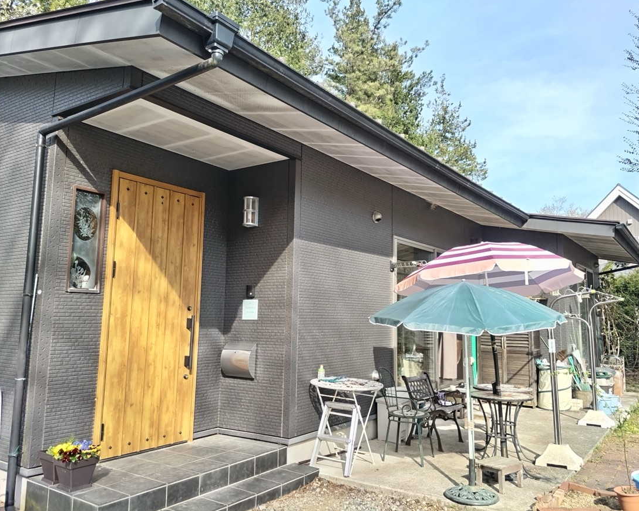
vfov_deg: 51.5
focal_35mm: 28
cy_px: 248
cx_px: 347
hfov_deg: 62.1
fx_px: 529
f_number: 1.79
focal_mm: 4.8
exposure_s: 1/120
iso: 69
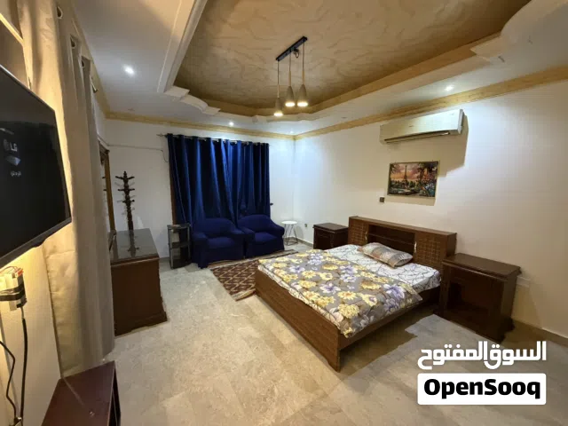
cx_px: 284
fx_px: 230
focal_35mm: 14
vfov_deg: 85.7
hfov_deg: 102.1
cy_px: 213
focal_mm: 2.22
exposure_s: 1/50
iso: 800
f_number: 2.2
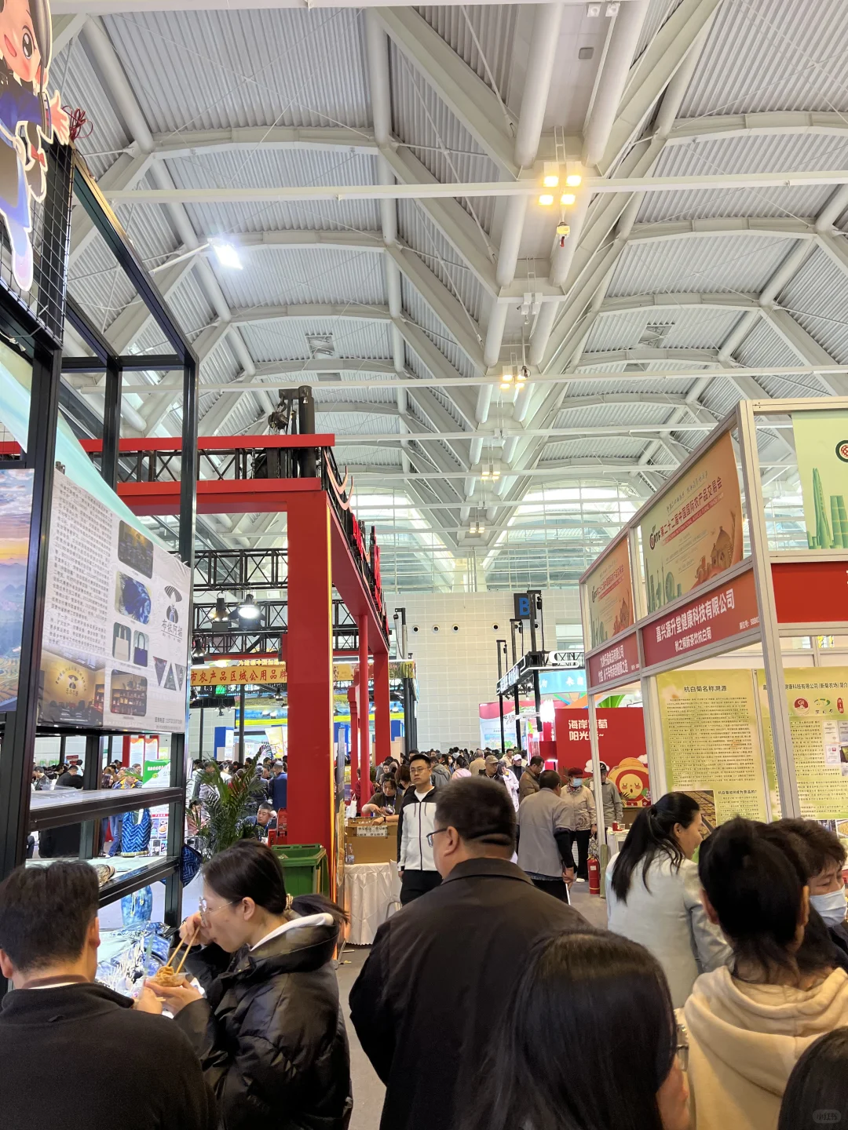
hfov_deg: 53.1
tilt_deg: +13.1
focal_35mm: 26
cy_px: 565
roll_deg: +3.3
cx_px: 424
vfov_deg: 67.3
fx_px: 849
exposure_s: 1/100
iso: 80
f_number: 1.5
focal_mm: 5.7
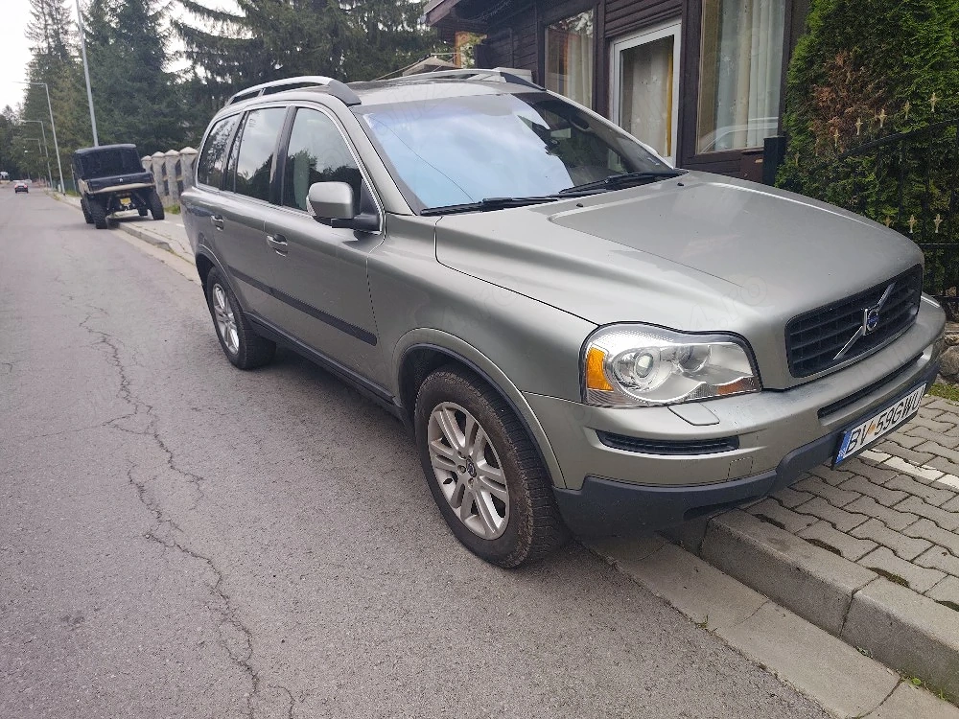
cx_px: 480
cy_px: 360
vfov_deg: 58.9
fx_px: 637
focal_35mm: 23
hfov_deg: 73.9
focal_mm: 6.19
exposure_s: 1/100
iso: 200
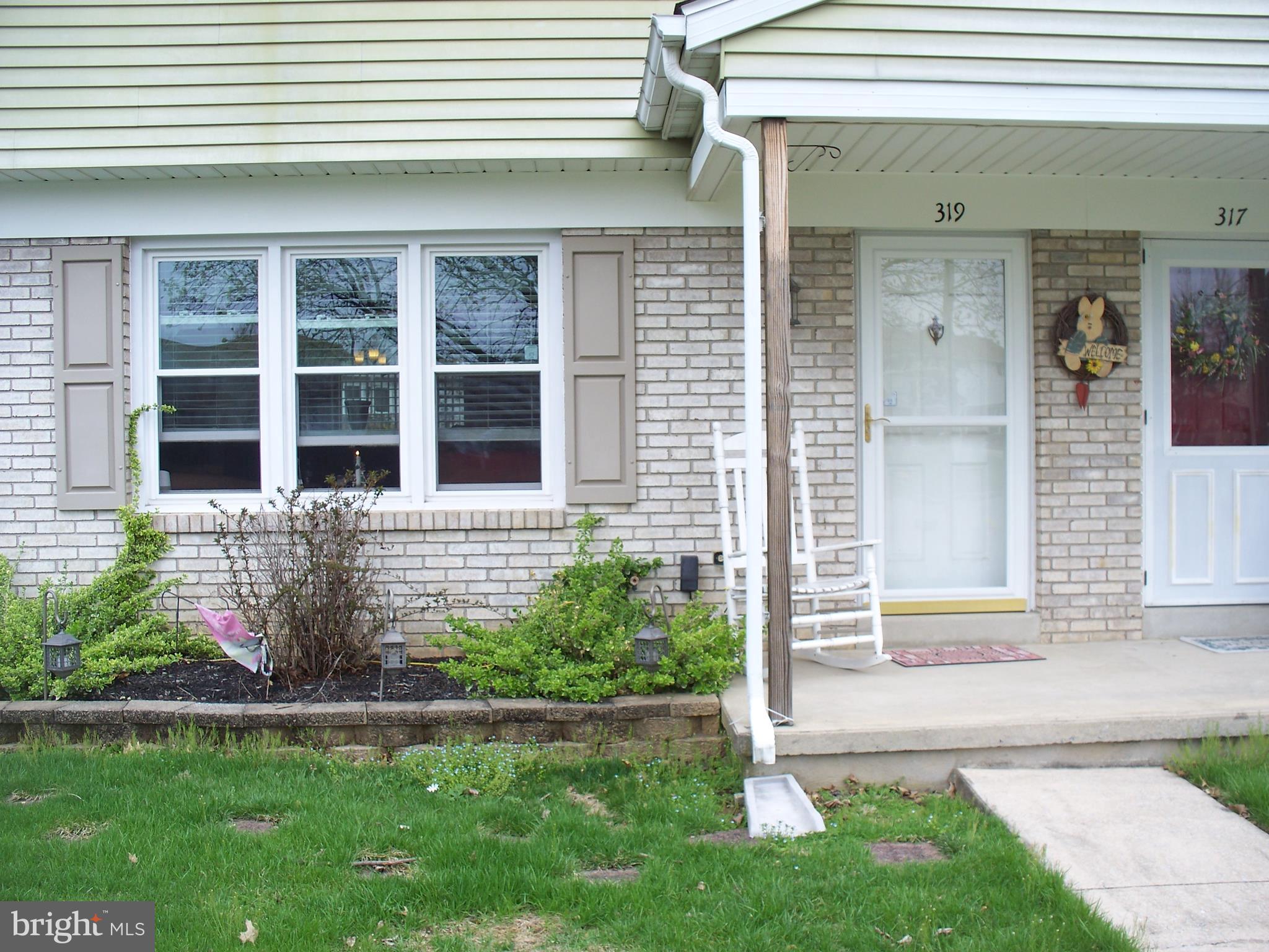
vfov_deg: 39.7
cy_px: 476
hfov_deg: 51.4
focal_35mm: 36
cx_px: 634
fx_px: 1320
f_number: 2.8
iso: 80
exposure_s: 1/200
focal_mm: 7.54
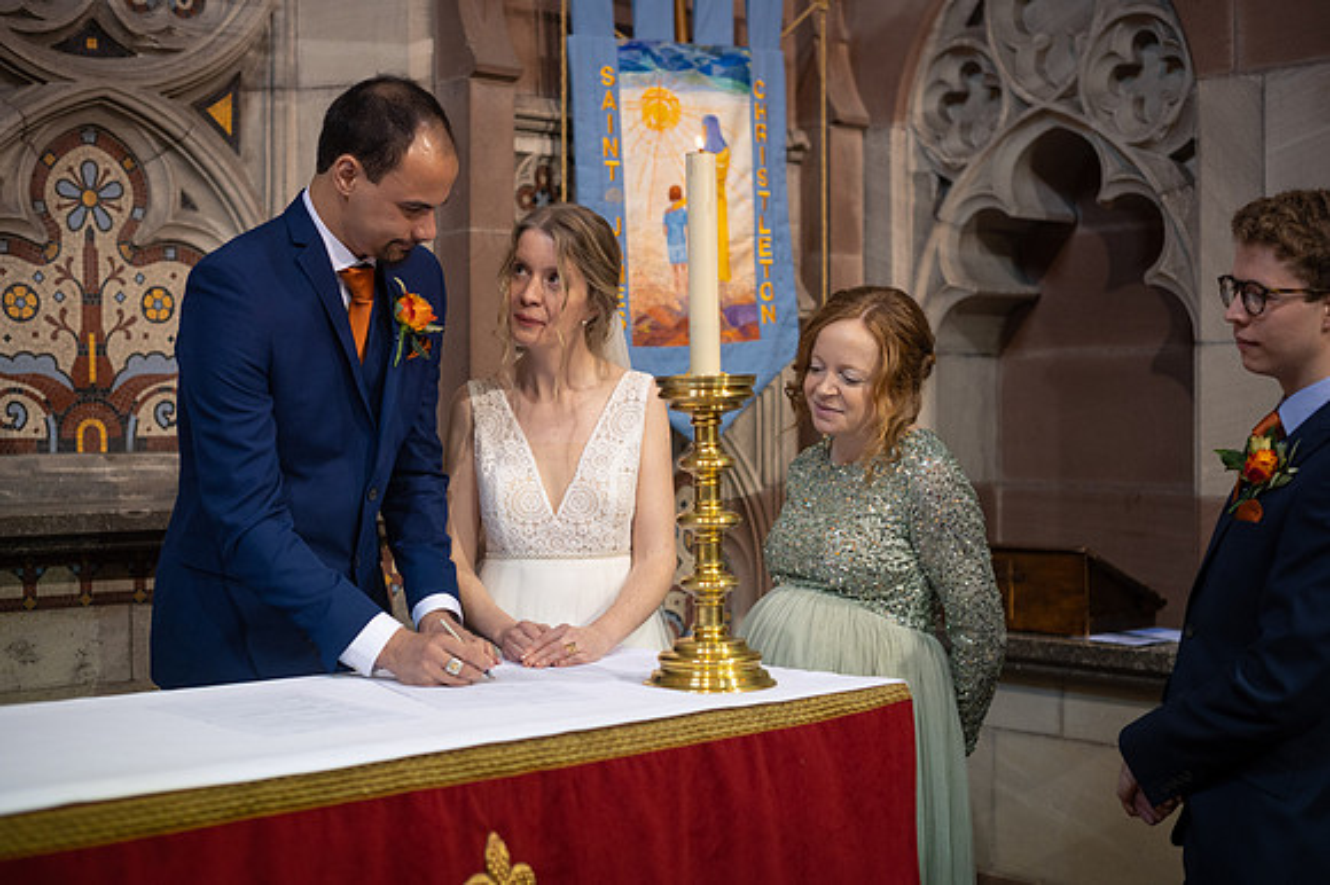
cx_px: 665
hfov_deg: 39.6
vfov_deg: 27.0
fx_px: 1846
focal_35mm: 50
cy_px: 442
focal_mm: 50
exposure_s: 1/160
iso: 1600
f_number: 2.8
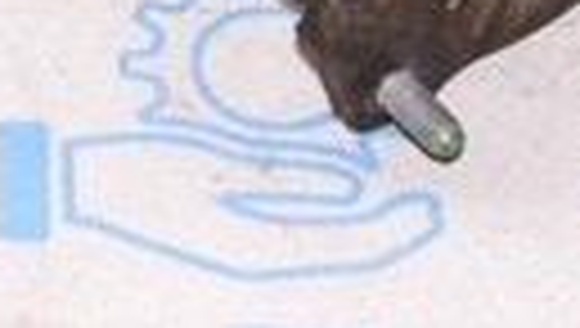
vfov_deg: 6.6
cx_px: 144
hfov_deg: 12.5
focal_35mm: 171
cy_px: -613
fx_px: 2634
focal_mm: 22
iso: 1600
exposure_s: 1/100
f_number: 8
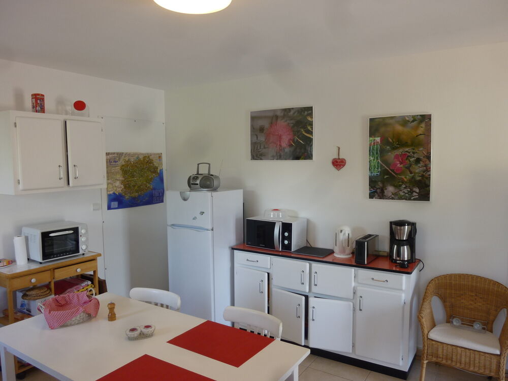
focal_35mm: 25
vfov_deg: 54.9
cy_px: 190
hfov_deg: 69.4
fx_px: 367
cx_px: 254
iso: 100
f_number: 3.3
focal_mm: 4.5
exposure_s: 1/30
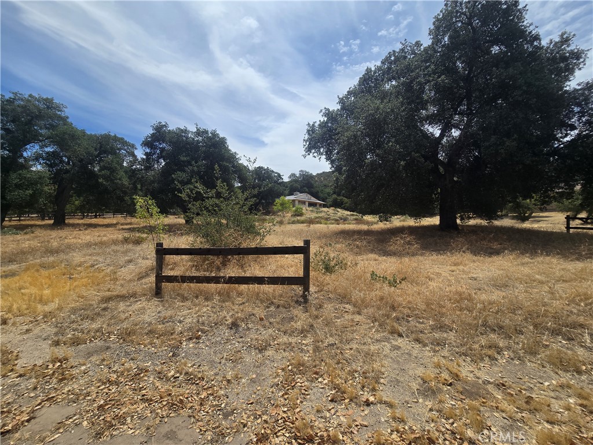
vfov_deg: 89.9
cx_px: 296
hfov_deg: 106.2
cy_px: 222
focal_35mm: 13
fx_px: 223
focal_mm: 2.2
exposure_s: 1/3502
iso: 50
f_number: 2.2
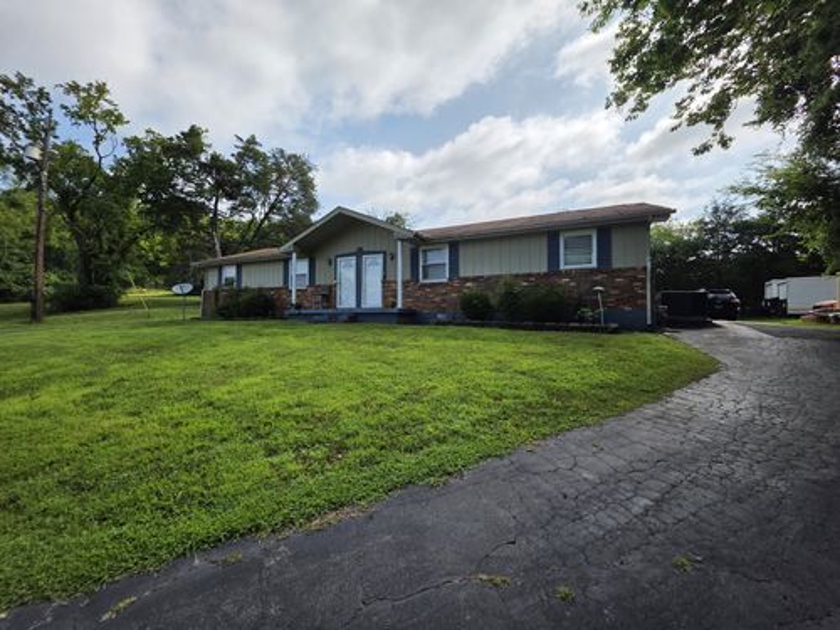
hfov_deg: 106.2
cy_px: 315
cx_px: 420
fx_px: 315
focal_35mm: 13
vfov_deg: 89.9
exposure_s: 1/2517
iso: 40
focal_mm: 2.2
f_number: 1.9
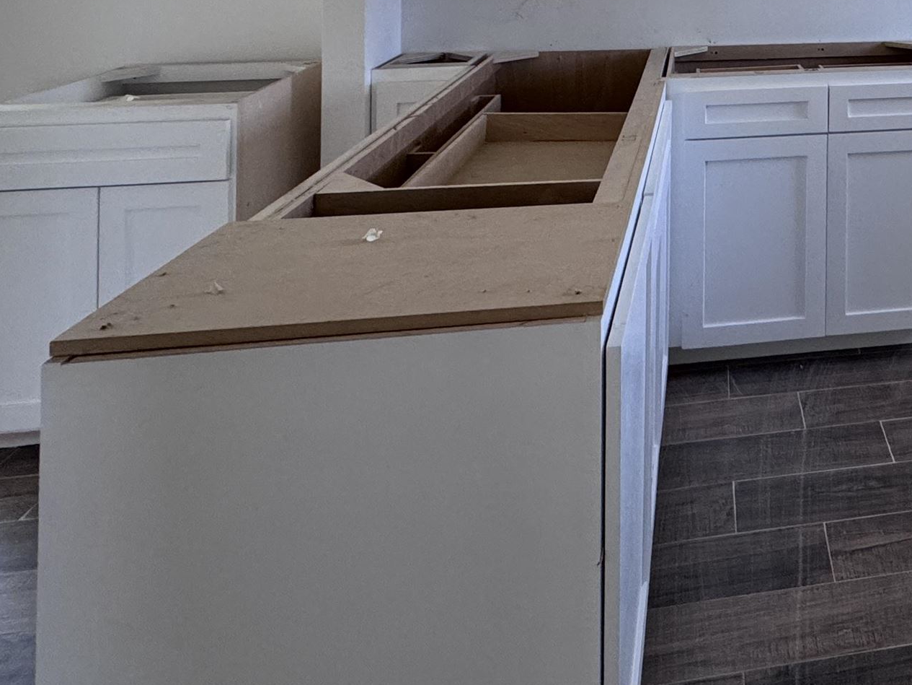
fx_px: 896
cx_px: 886
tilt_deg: +0.2
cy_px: -115
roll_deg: -0.1
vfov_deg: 34.4
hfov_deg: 46.3
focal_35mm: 34
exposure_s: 1/99
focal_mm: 2.22
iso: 200
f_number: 2.2
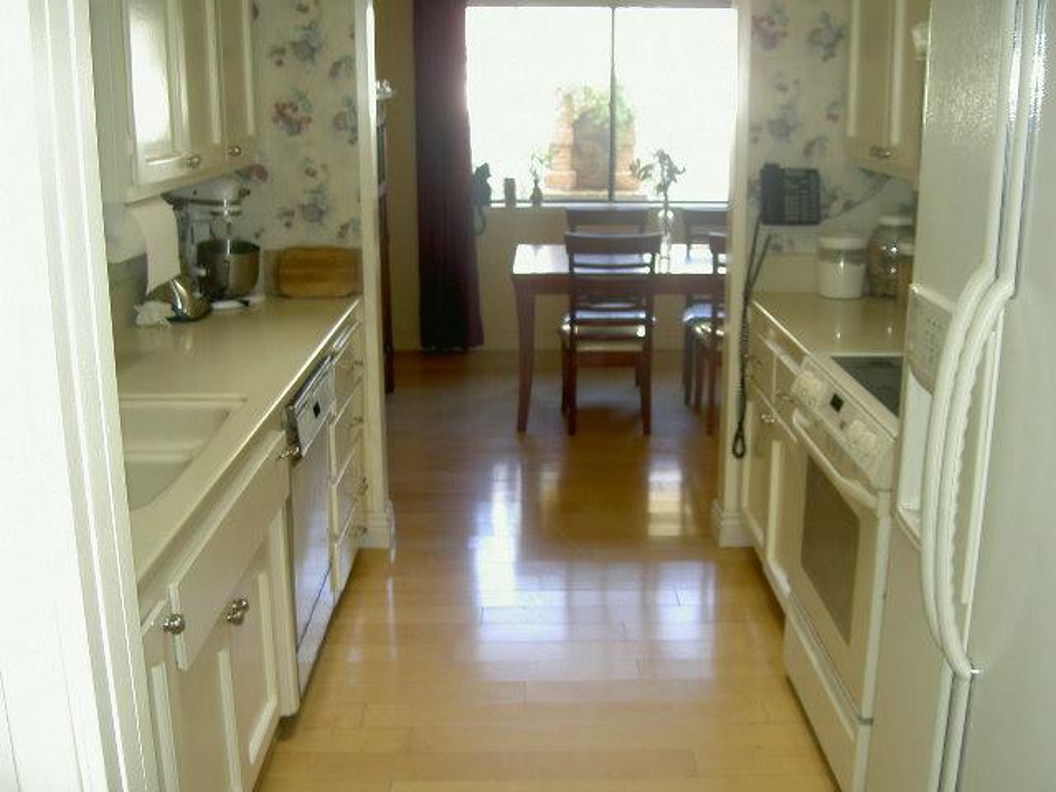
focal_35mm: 39
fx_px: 1190
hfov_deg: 47.9
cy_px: 396
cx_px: 528
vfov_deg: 36.8
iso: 100
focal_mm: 8
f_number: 2.8
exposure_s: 1/20
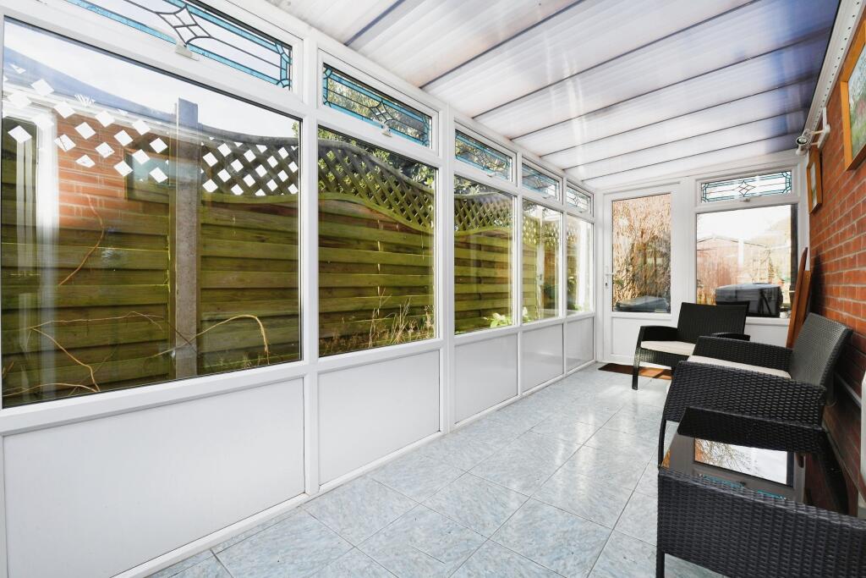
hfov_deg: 100.4
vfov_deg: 77.3
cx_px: 433
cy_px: 289
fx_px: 361
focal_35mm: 15
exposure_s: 1/160
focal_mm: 15
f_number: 14
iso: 800
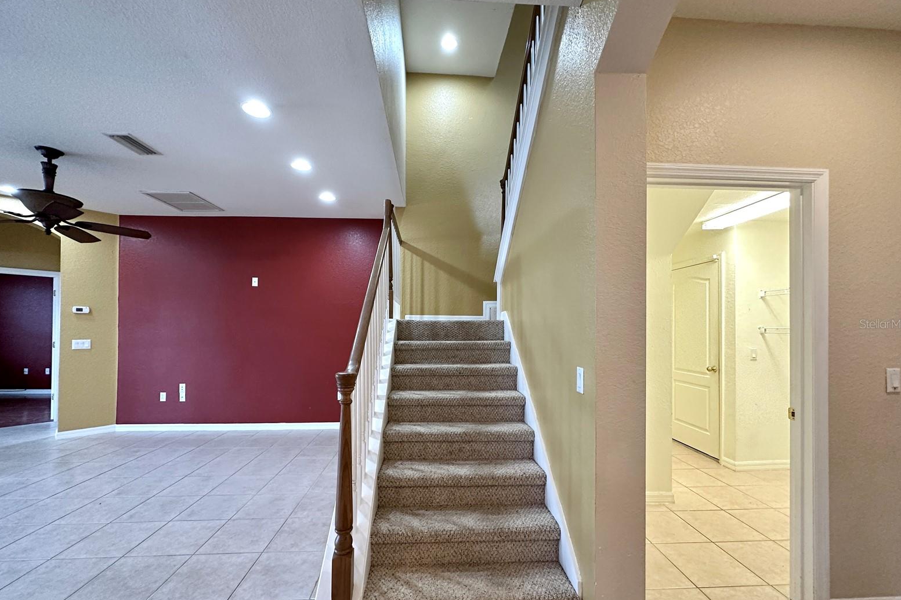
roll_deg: -0.2
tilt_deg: +0.6
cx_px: 450
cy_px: 323
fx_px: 375
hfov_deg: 100.4
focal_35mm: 15
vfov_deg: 77.2
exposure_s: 1/60
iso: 250
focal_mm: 2.22
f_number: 2.2
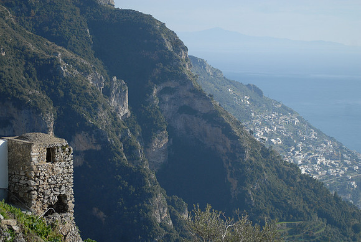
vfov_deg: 16.6
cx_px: 180
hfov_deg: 24.6
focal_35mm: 82
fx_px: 829
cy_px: 121
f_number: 5
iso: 200
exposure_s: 1/1000
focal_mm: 55
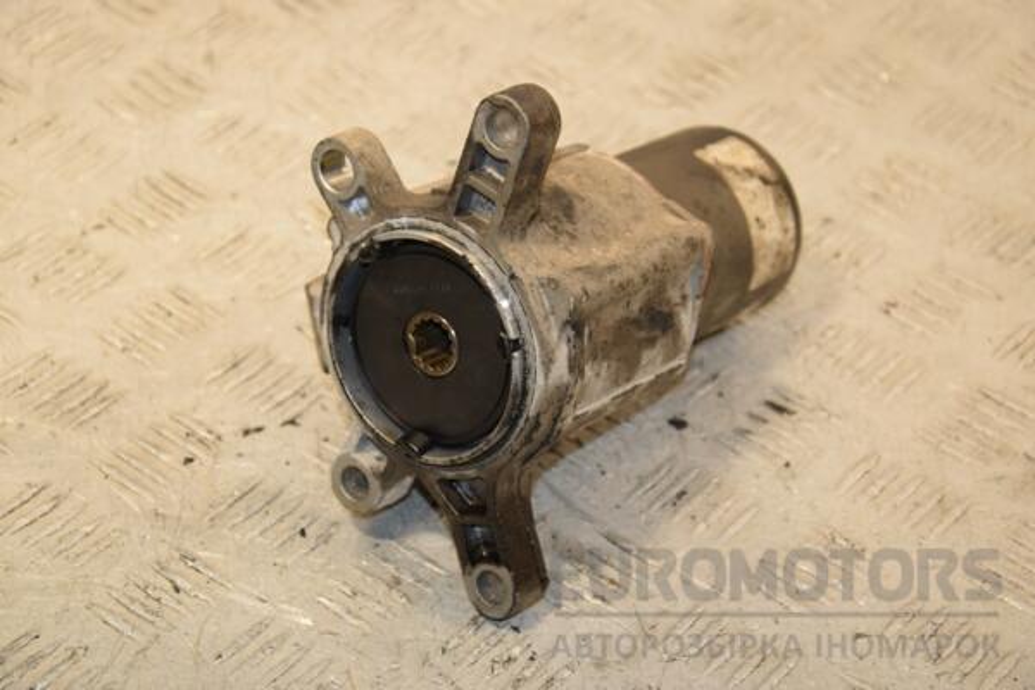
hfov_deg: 19.5
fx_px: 3019
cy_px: 345
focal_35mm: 105
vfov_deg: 13.0
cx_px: 518
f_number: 6.3
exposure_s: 1/200
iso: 800
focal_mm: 70
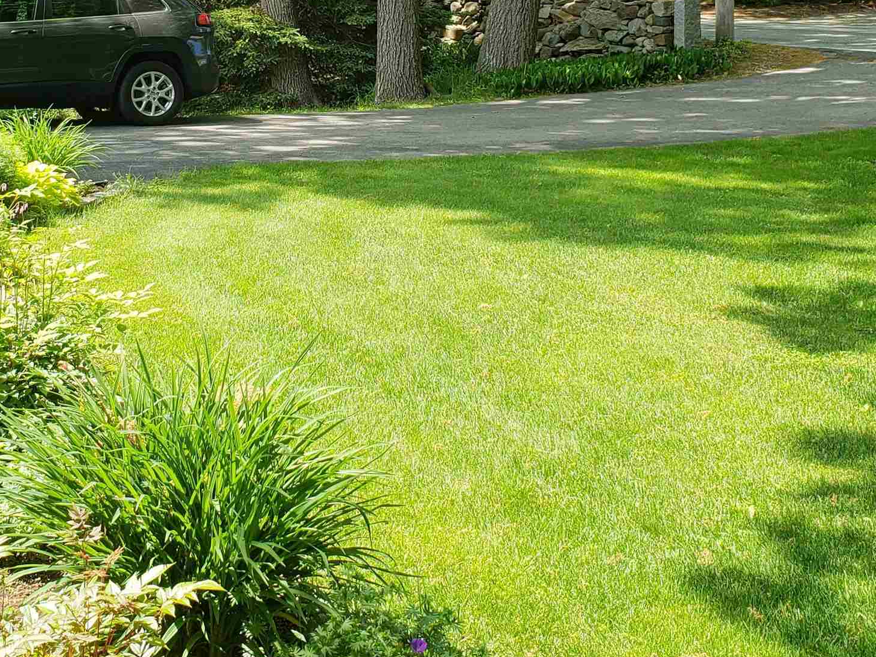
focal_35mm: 55
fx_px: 1392
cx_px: 337
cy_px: 54
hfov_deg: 34.8
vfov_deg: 25.6
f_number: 2.4
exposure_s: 1/326
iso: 50
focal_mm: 4.3
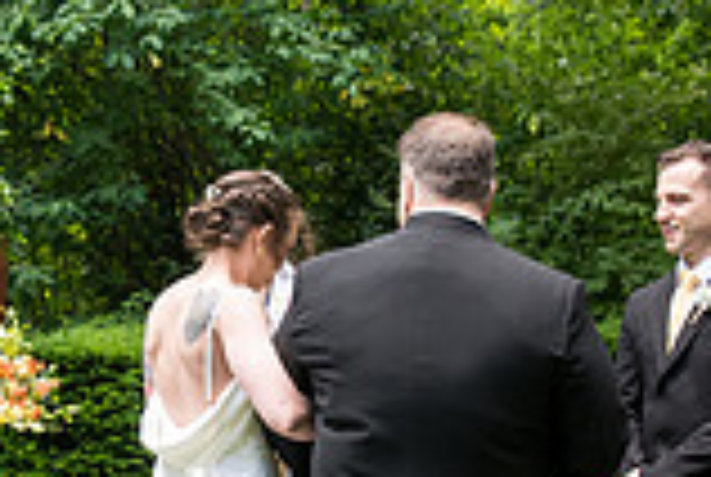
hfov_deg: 23.0
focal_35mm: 88
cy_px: 290
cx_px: 234
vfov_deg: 15.6
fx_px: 1741
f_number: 4
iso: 640
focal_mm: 24
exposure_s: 1/400
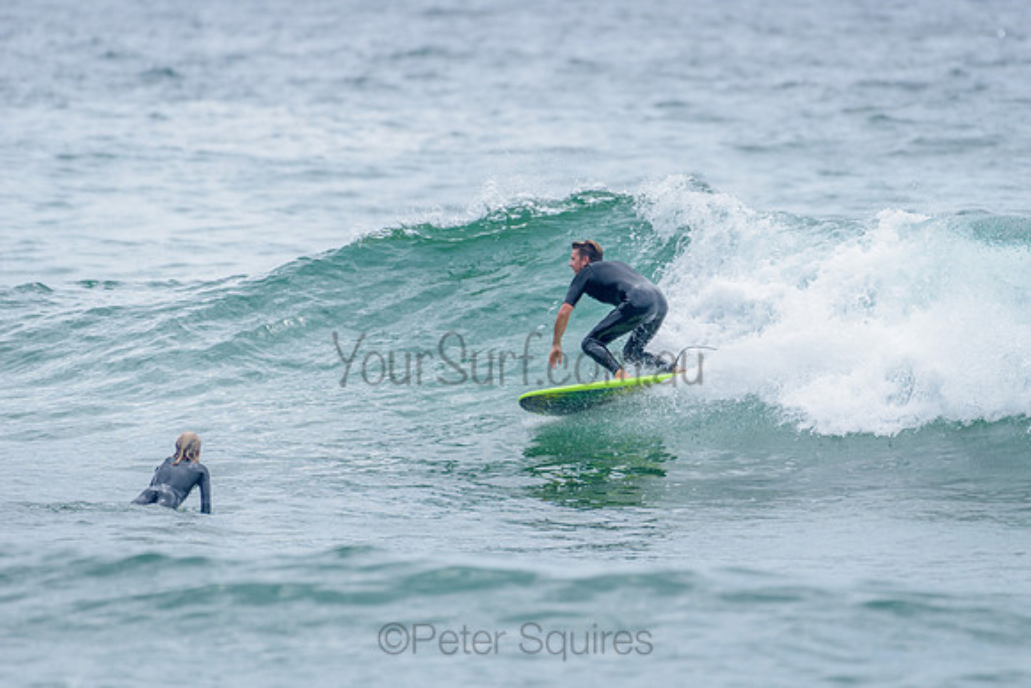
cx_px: 632
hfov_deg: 3.4
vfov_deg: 2.2
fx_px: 17562
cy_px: 285
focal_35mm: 613
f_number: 5.6
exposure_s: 1/2000
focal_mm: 500
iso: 280
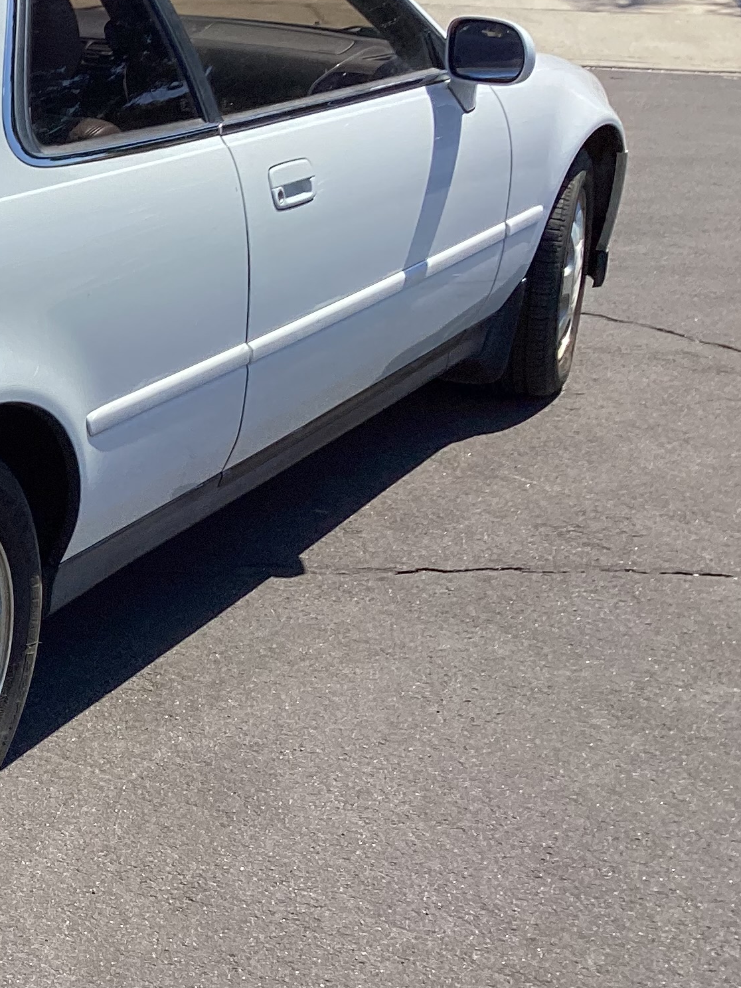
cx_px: -327
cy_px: 474
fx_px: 1941
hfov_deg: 19.3
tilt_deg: -17.5
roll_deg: +1.3
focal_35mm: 68
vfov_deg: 28.6
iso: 25
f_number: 2.4
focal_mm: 3.3
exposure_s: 1/1664
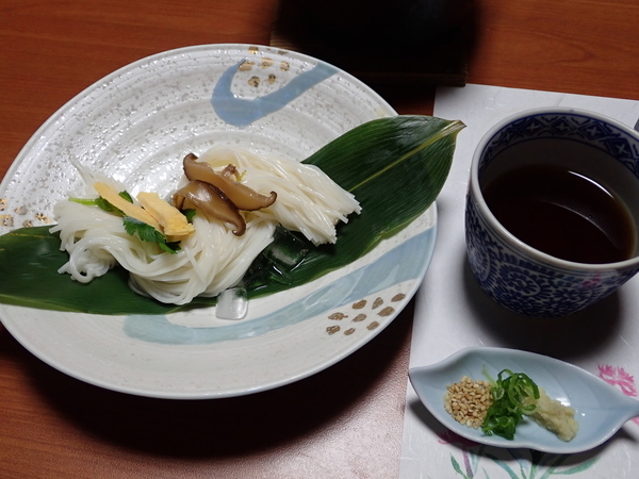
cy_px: 240
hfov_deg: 52.6
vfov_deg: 40.7
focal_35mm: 35
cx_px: 320
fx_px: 646
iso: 250
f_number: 2.6
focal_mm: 6.42
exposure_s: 1/30
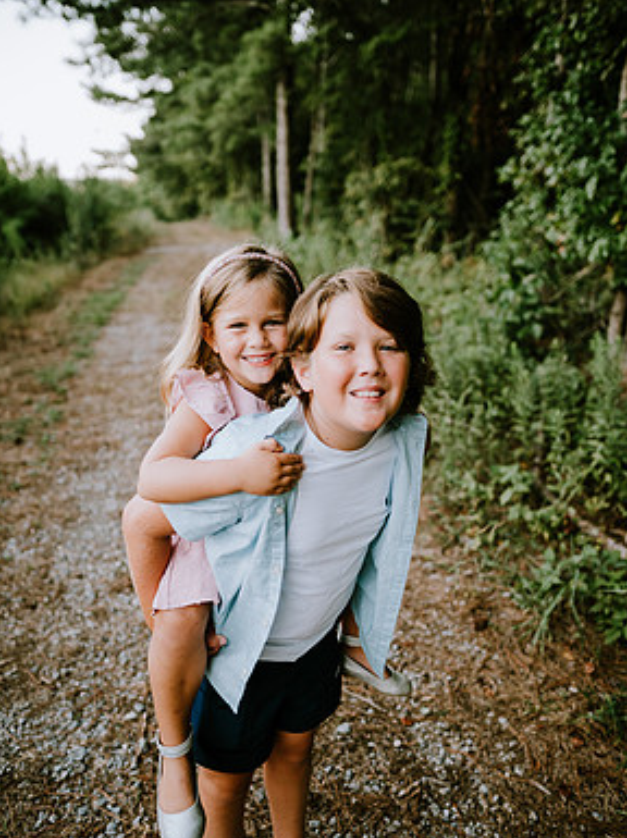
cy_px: 451
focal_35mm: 27
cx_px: 316
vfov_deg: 65.3
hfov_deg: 51.3
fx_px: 653
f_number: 2.2
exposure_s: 1/250
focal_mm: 24
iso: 320
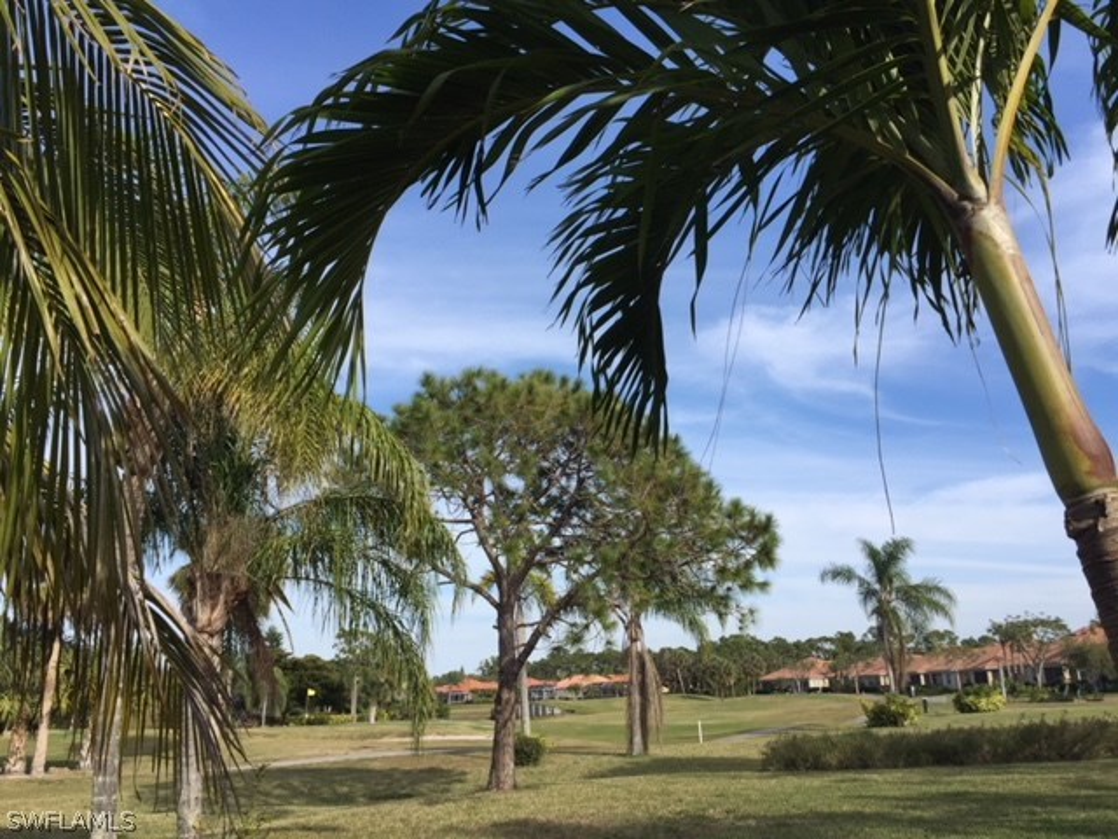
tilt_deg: +17.9
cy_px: 420
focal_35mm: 29
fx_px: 937
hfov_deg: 61.7
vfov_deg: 48.2
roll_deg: +1.7
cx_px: 559
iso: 32
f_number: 2.2
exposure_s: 1/1799
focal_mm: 4.15
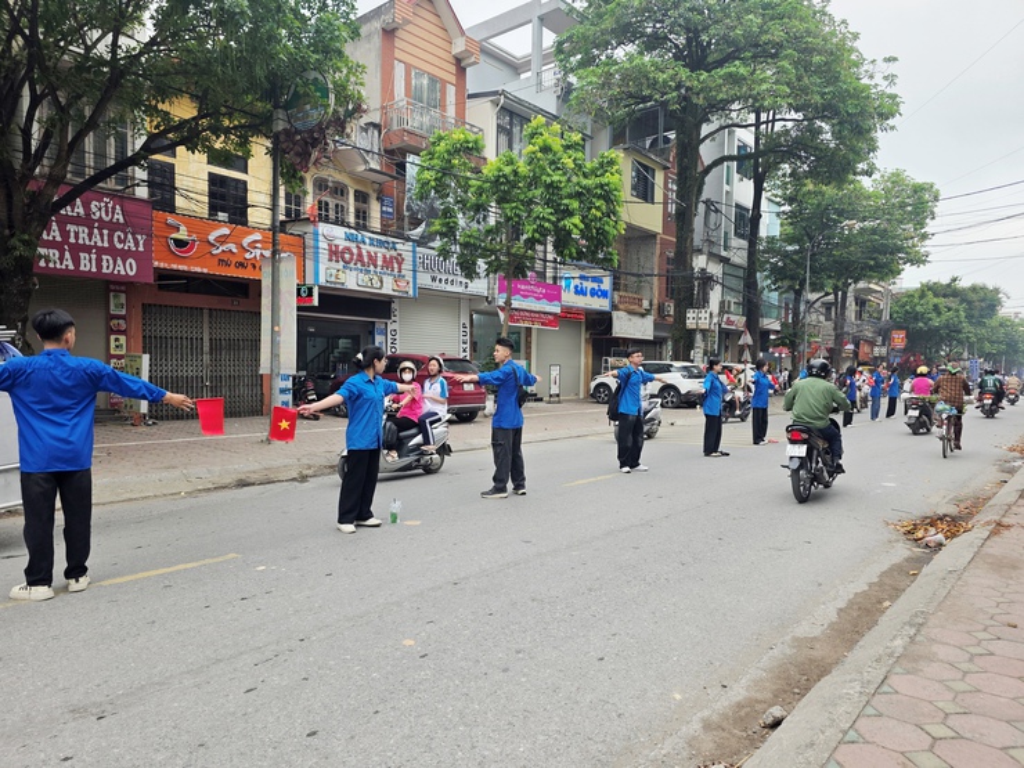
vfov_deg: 58.9
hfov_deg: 73.9
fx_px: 680
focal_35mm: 23
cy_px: 384
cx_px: 512
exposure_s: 1/1238
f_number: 1.7
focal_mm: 6.3
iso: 80
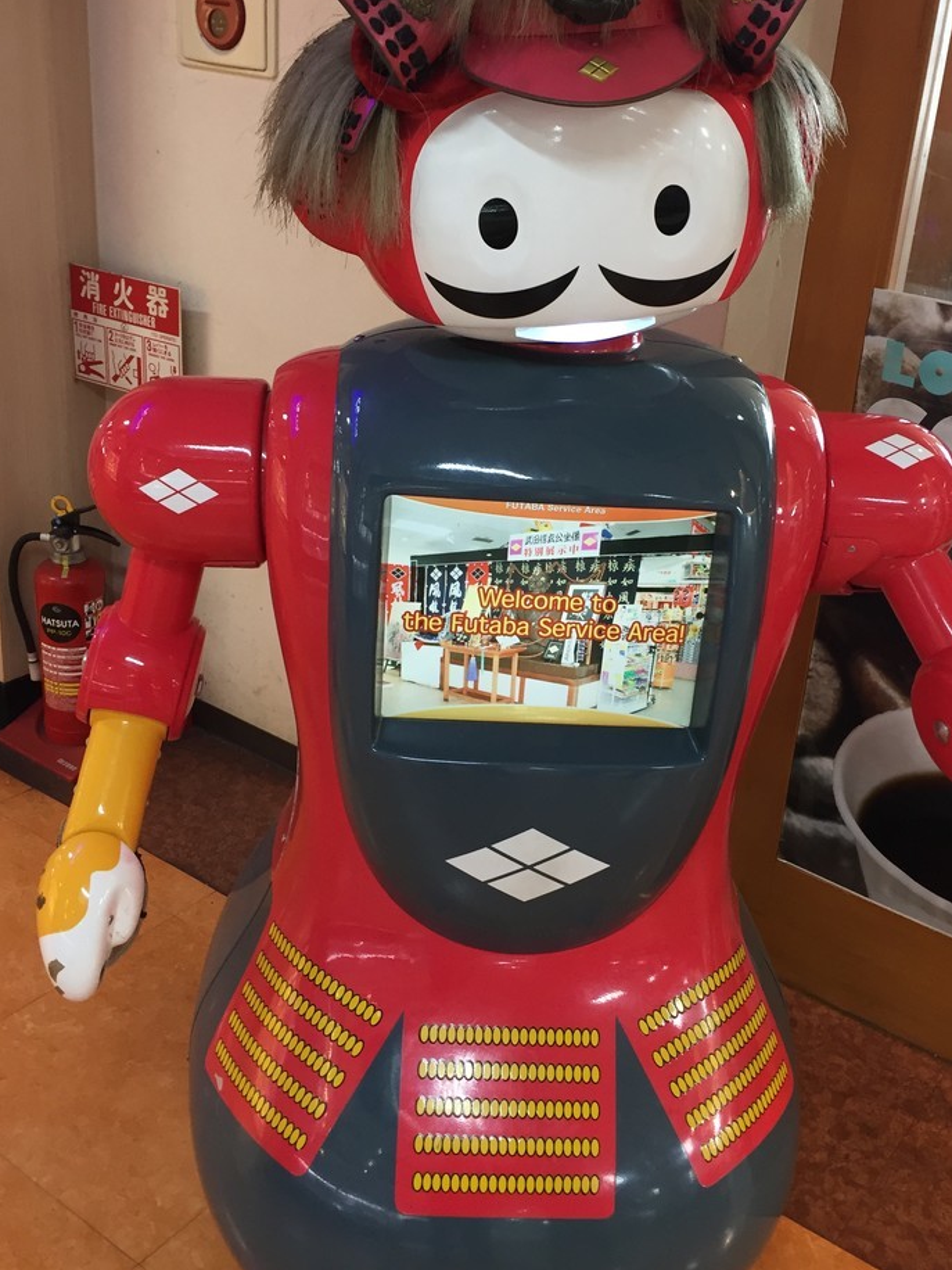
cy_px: 571
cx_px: 535
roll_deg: -5.2
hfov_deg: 37.7
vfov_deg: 48.9
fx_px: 1393
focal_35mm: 38
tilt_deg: -22.8
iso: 80
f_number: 2.2
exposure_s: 1/30
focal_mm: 4.15
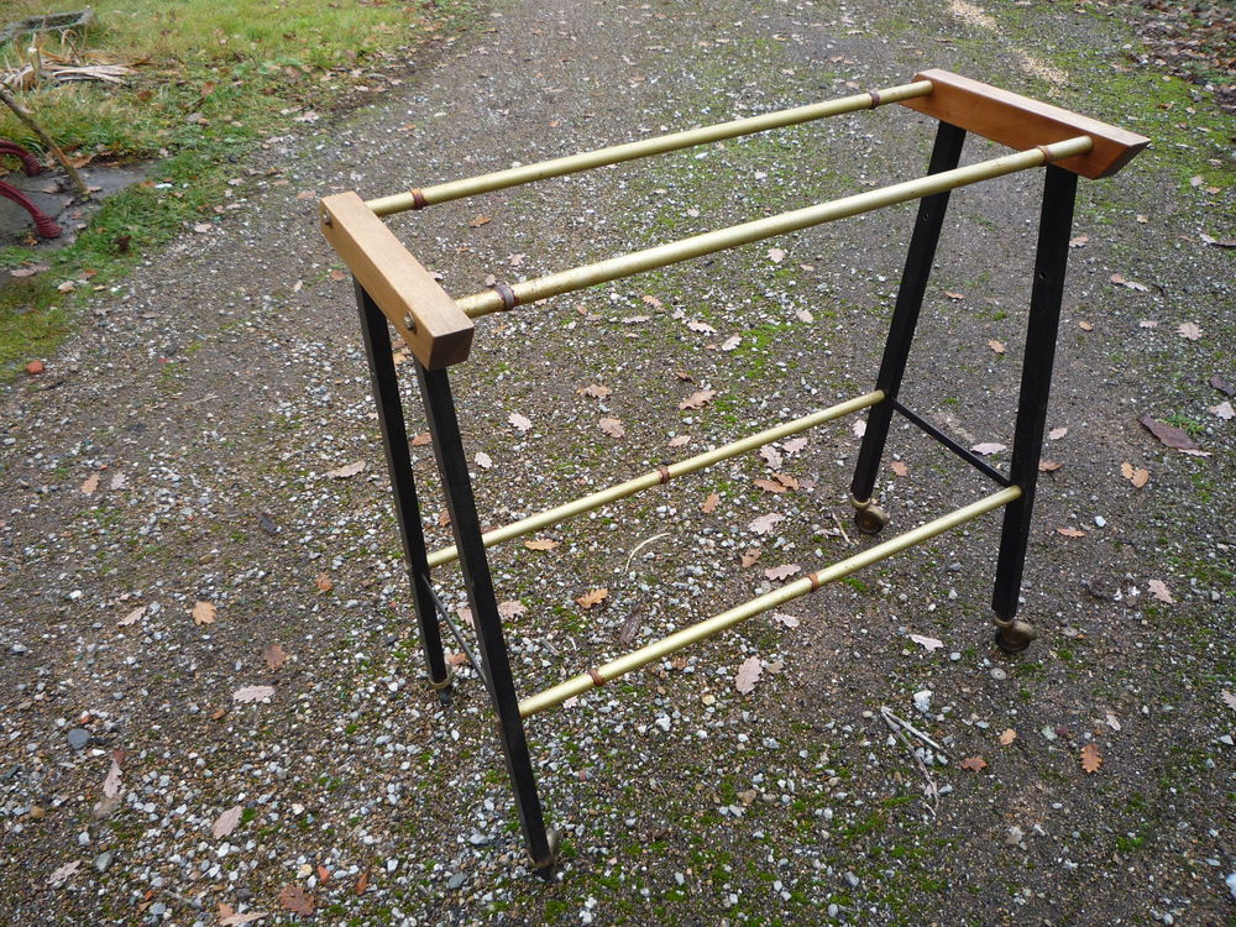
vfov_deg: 46.8
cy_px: 464
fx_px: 1071
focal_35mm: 30
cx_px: 618
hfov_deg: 60.0
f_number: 3.3
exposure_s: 1/60
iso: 100
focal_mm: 5.2
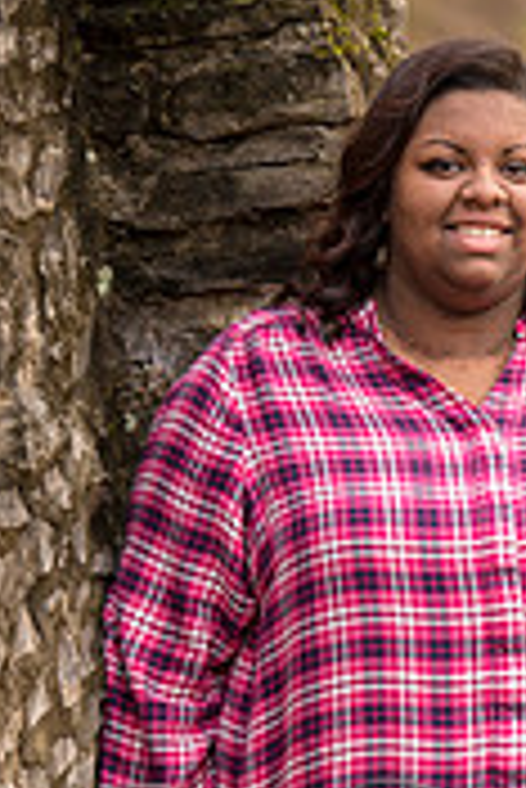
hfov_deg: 4.5
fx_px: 6736
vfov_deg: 6.7
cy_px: 752
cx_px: 513
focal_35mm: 308
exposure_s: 1/80
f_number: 2.8
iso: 200
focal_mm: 120
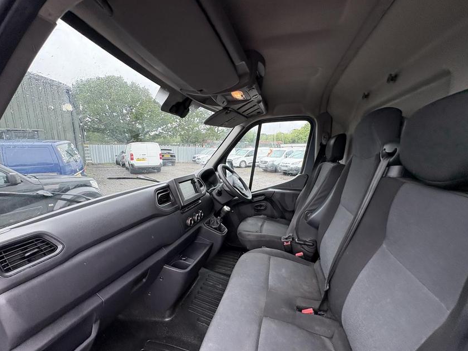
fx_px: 203
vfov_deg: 81.7
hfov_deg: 98.1
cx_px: 241
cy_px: 184
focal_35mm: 15
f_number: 2.2
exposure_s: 1/136
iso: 80
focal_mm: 2.22
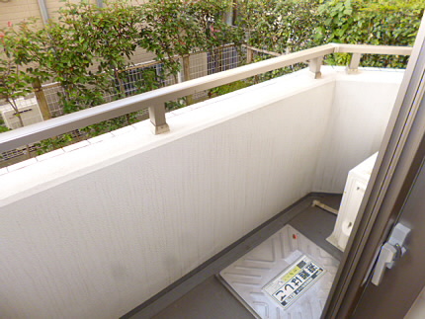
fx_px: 295
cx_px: 212
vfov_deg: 56.9
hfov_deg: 71.6
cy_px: 160
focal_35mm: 24
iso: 200
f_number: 2.5
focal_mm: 4.3
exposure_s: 1/200
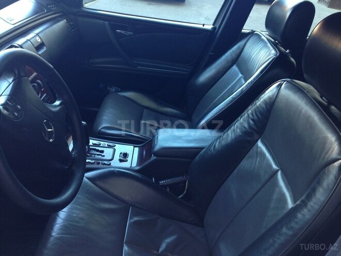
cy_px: 128
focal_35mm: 33
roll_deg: -10.3
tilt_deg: -33.1
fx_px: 325
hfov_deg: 55.4
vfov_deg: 42.9
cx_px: 170
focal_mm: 4.12
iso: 50
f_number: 2.4
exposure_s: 1/24
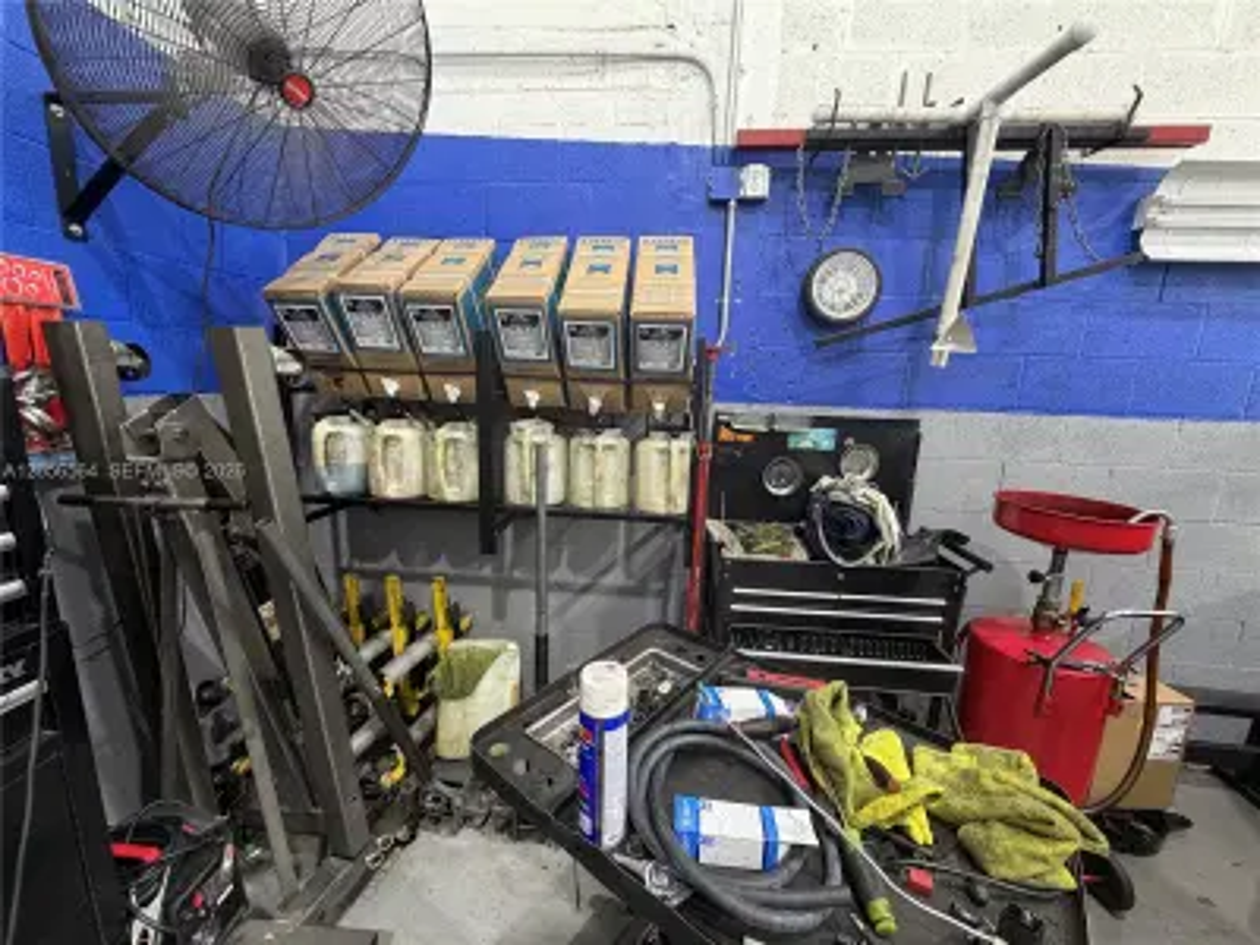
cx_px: 630
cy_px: 472
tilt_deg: -10.7
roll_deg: -1.8
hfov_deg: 102.1
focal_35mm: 14
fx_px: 510
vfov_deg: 85.7
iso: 250
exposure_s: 1/60
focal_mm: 2.22
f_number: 2.2
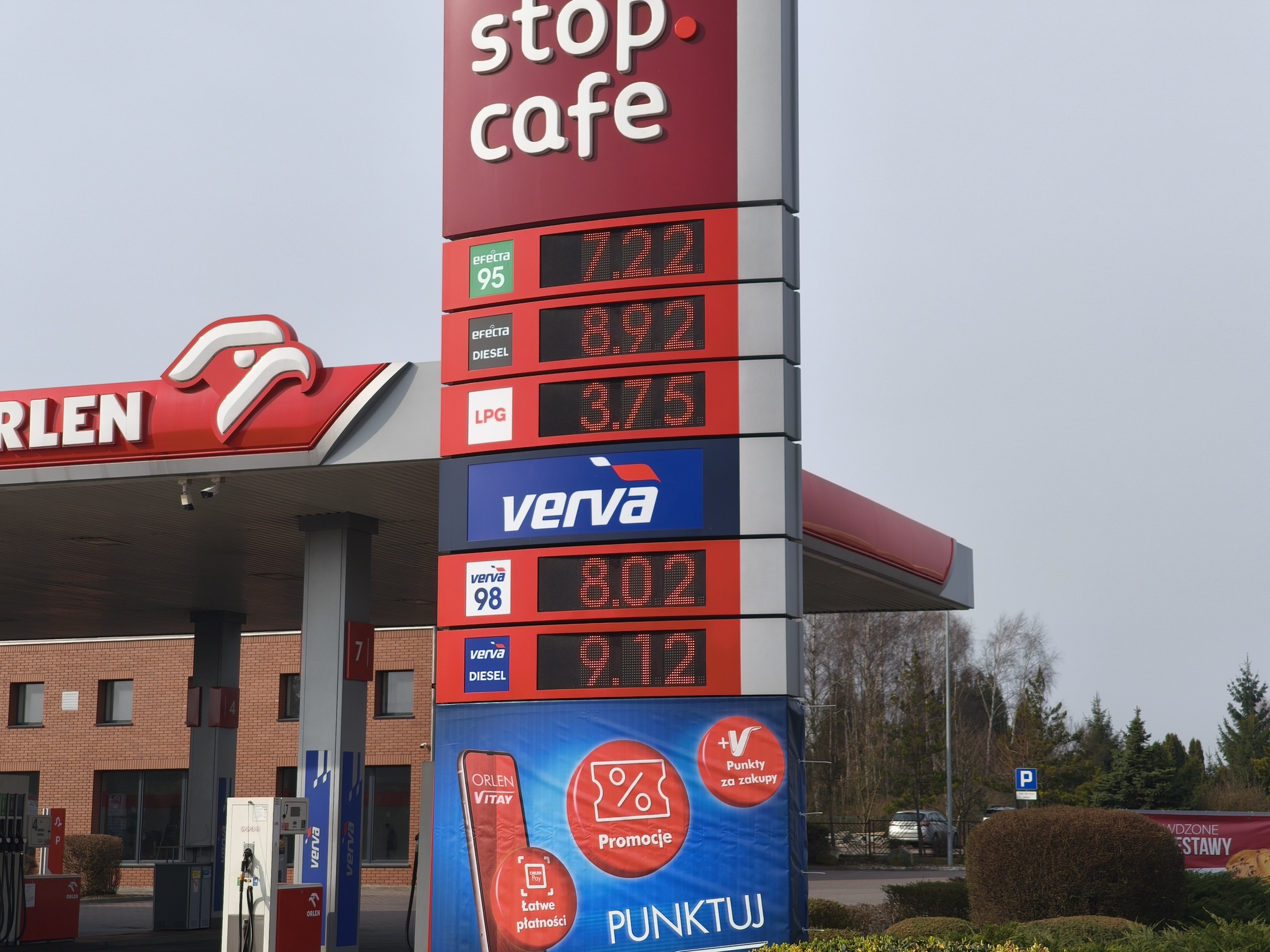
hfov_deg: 32.2
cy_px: 476
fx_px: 2201
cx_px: 635
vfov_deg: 24.4
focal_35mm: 60
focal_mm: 8.8
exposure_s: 1/500
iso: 50
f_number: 2
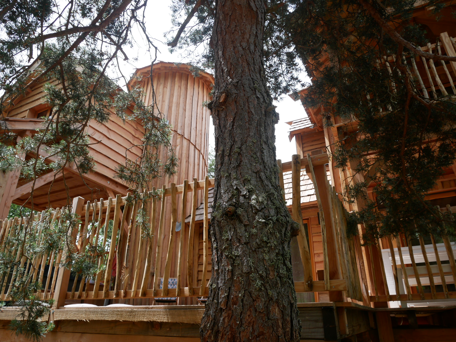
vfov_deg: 56.8
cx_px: 228
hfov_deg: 71.6
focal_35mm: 24
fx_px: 316
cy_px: 171
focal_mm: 12
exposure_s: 1/320
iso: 200
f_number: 5.6
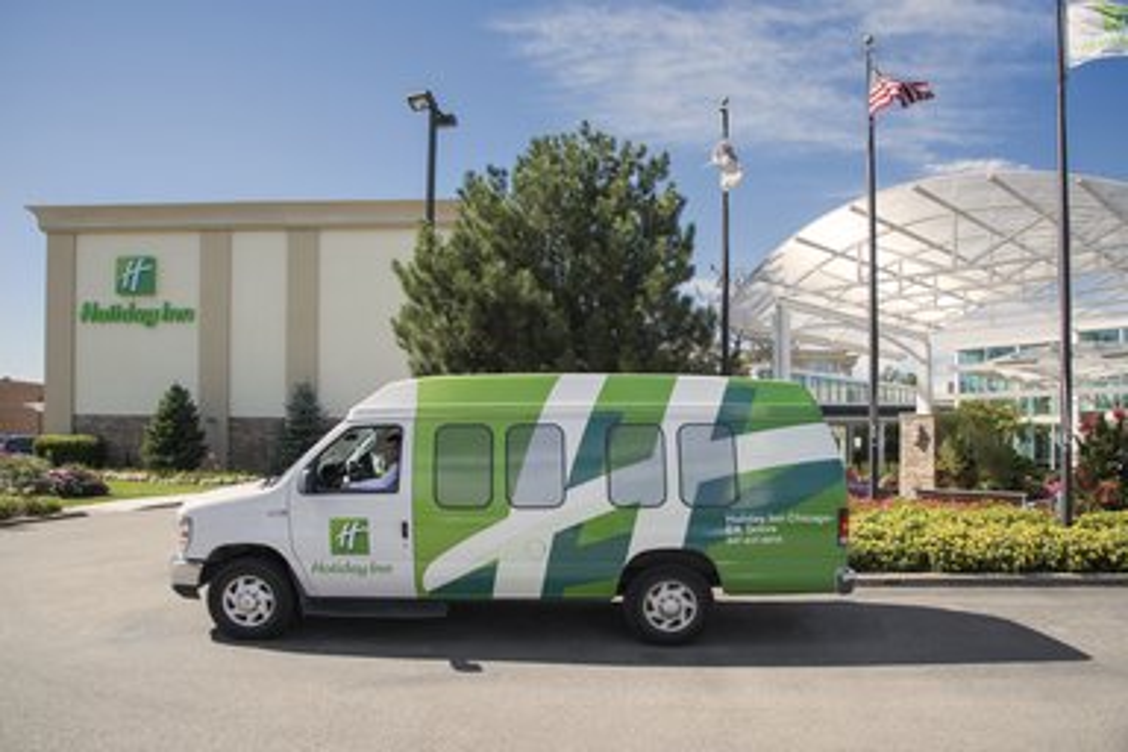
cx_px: 564
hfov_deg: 73.7
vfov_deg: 53.1
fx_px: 752
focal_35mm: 24
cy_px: 376
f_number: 10
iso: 100
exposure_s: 1/125
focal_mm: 24
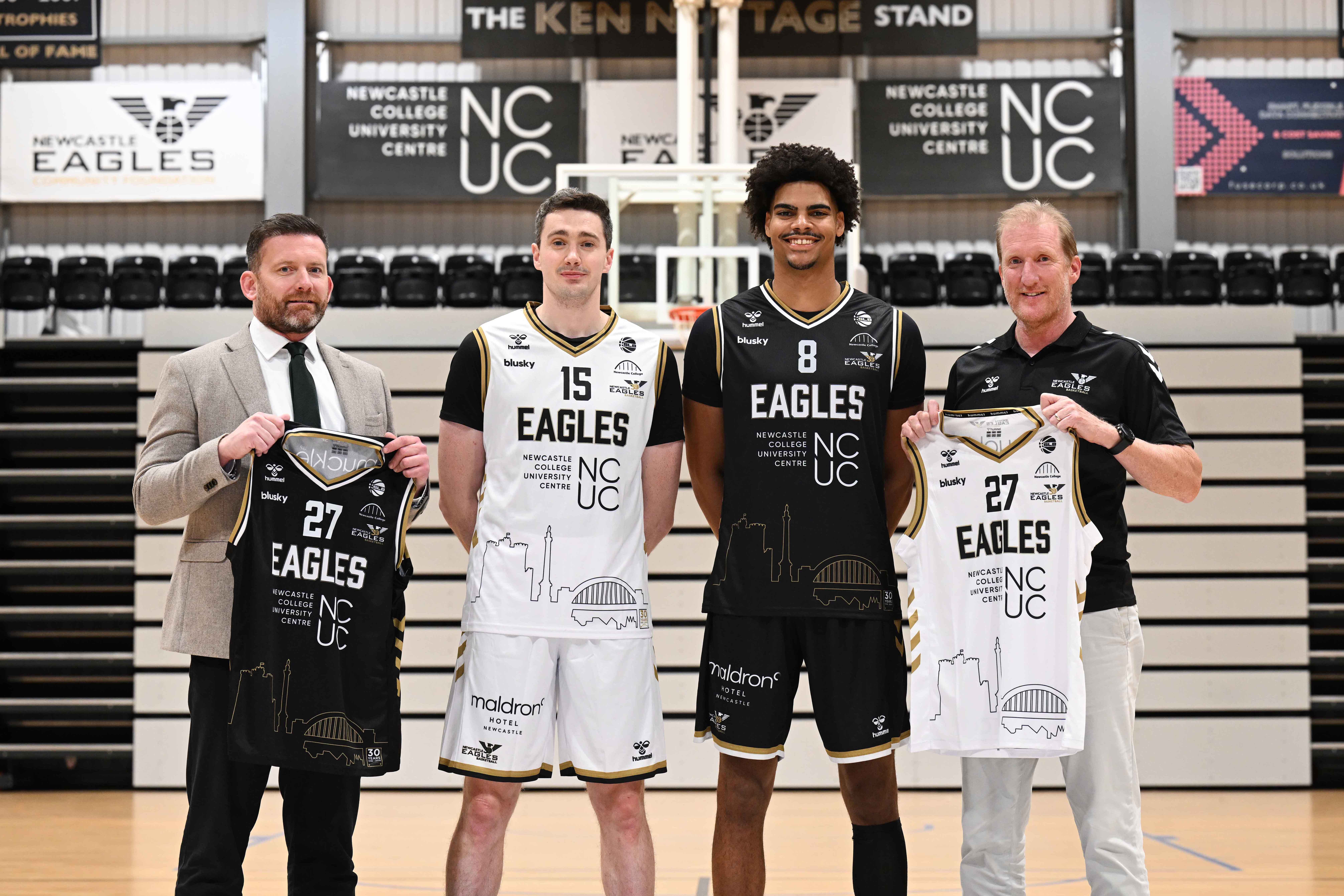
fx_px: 3061
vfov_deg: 16.7
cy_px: 448
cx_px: 672
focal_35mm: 82
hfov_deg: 24.8
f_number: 4.5
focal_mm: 82
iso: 2500
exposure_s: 1/160
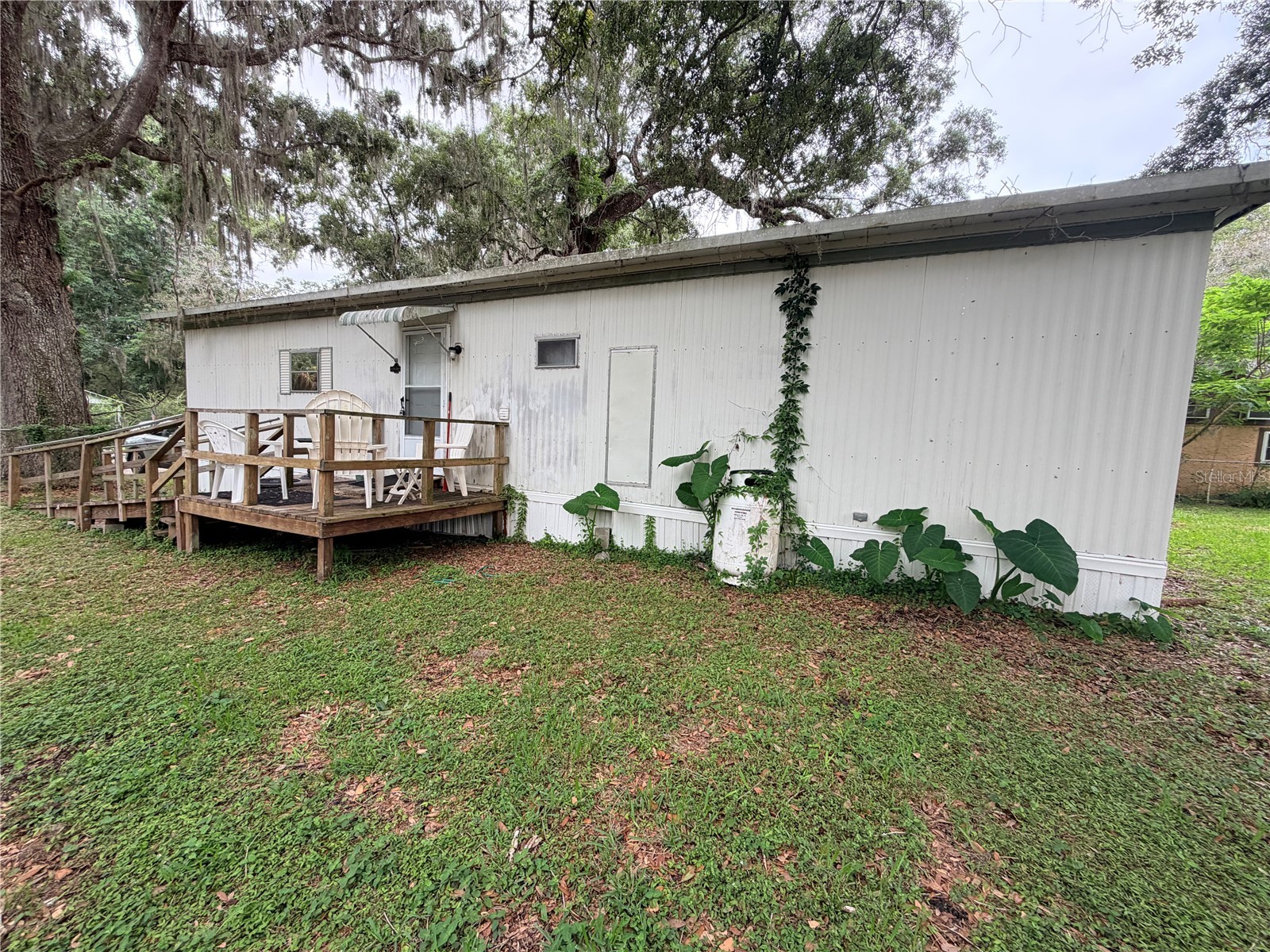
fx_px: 514
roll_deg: -2.1
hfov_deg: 102.1
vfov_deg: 85.7
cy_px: 476
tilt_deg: -4.1
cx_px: 635
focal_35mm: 14
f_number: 2.2
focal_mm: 2.22
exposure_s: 1/167
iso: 50
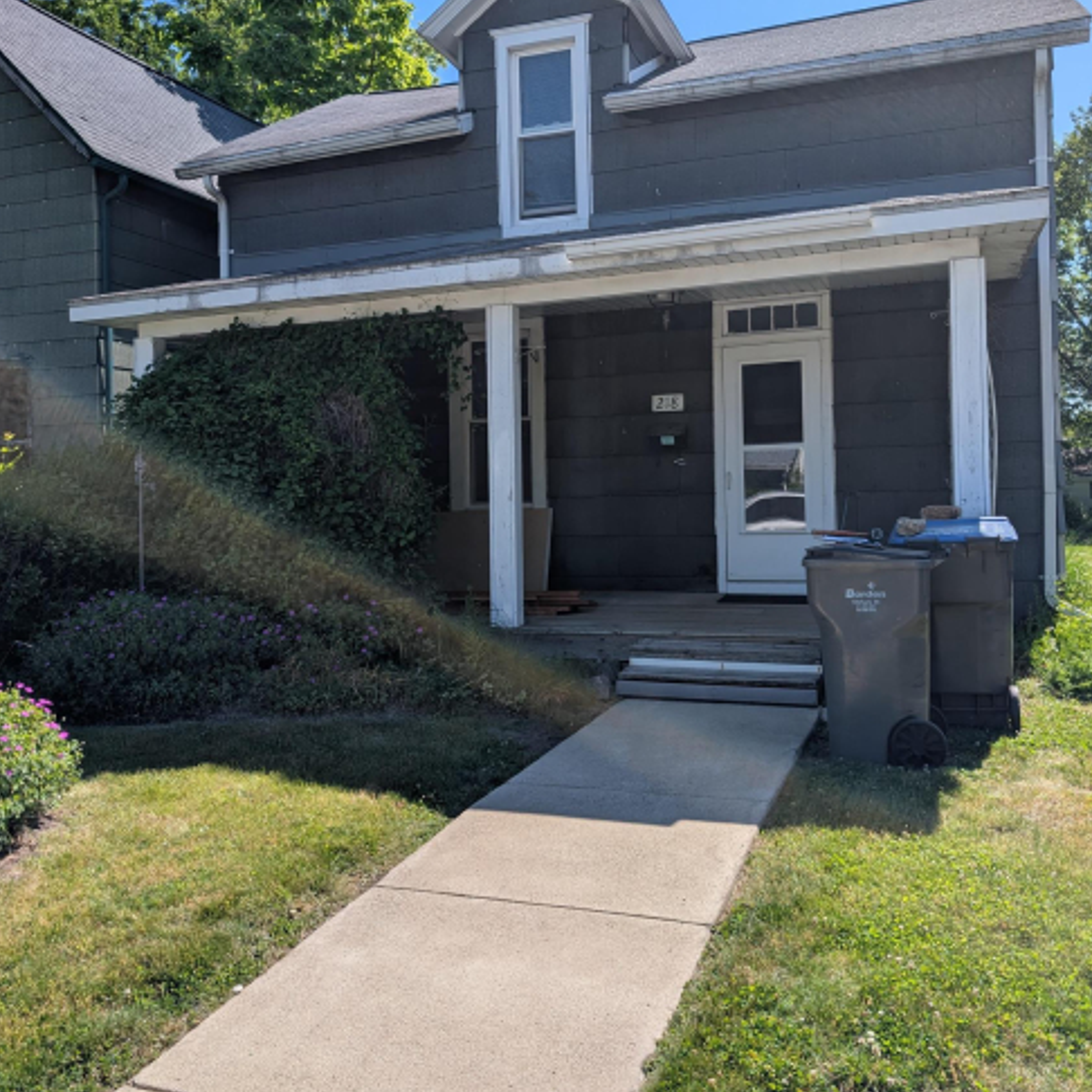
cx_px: 542
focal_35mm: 29
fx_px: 1035
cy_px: 497
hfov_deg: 55.6
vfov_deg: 55.5
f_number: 1.68
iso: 21
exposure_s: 1/980
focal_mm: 6.9
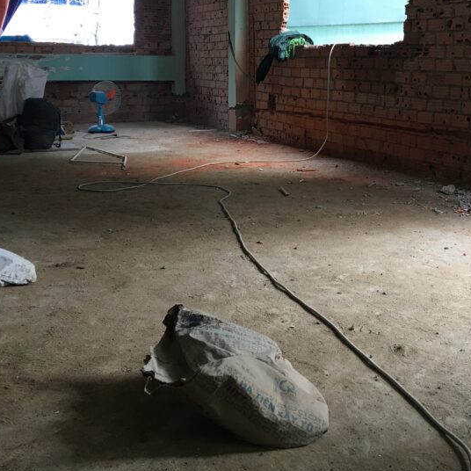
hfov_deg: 34.2
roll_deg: -0.4
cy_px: 143
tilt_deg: -6.7
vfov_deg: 34.2
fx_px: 754
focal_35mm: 49
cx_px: 327
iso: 25
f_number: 2.2
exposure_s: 1/33
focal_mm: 4.15
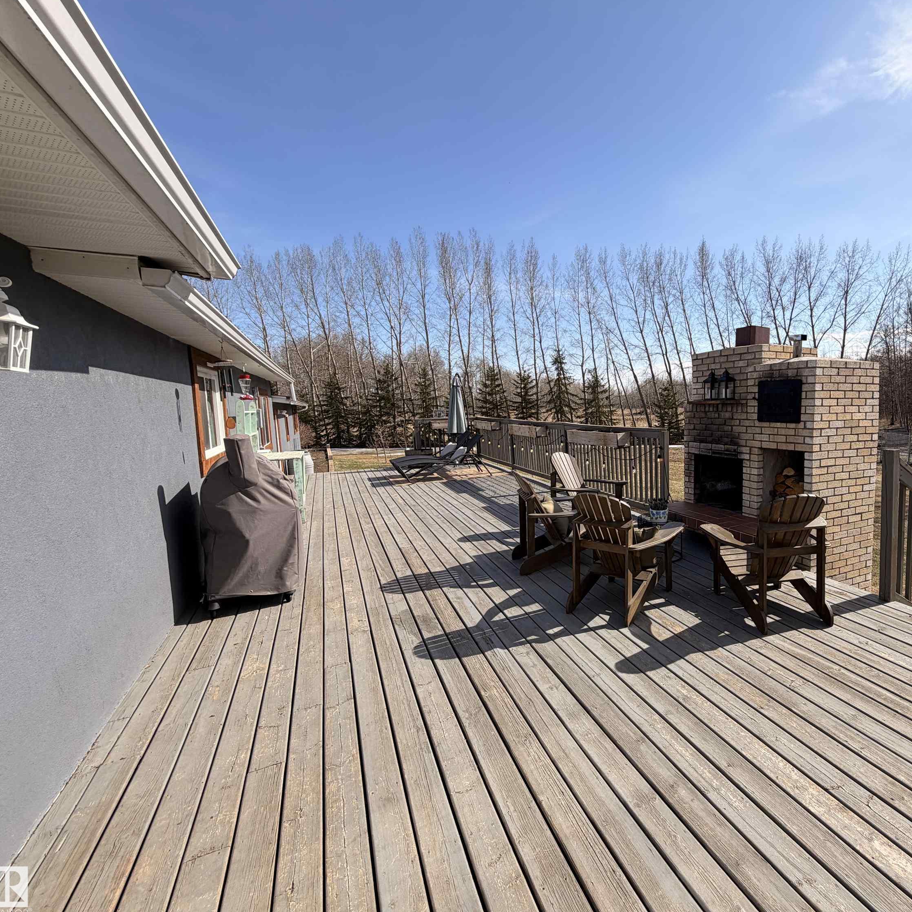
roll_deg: +2.3
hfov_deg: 80.9
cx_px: 613
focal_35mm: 17
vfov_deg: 84.0
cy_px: 452
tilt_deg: -5.3
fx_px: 507
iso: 20
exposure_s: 1/876
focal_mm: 2.22
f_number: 2.2
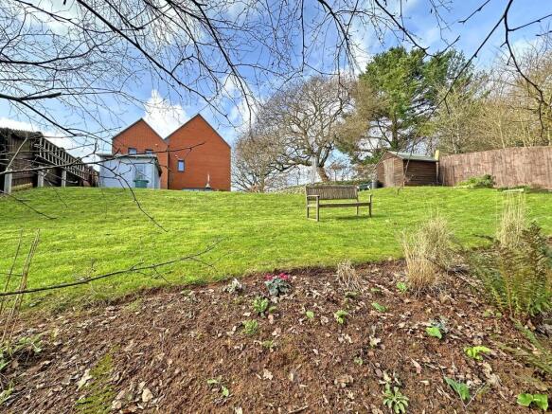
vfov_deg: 85.7
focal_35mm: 14
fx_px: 223
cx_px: 276
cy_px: 207
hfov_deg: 102.1
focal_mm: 2.22
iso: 40
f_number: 2.2
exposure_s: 1/465
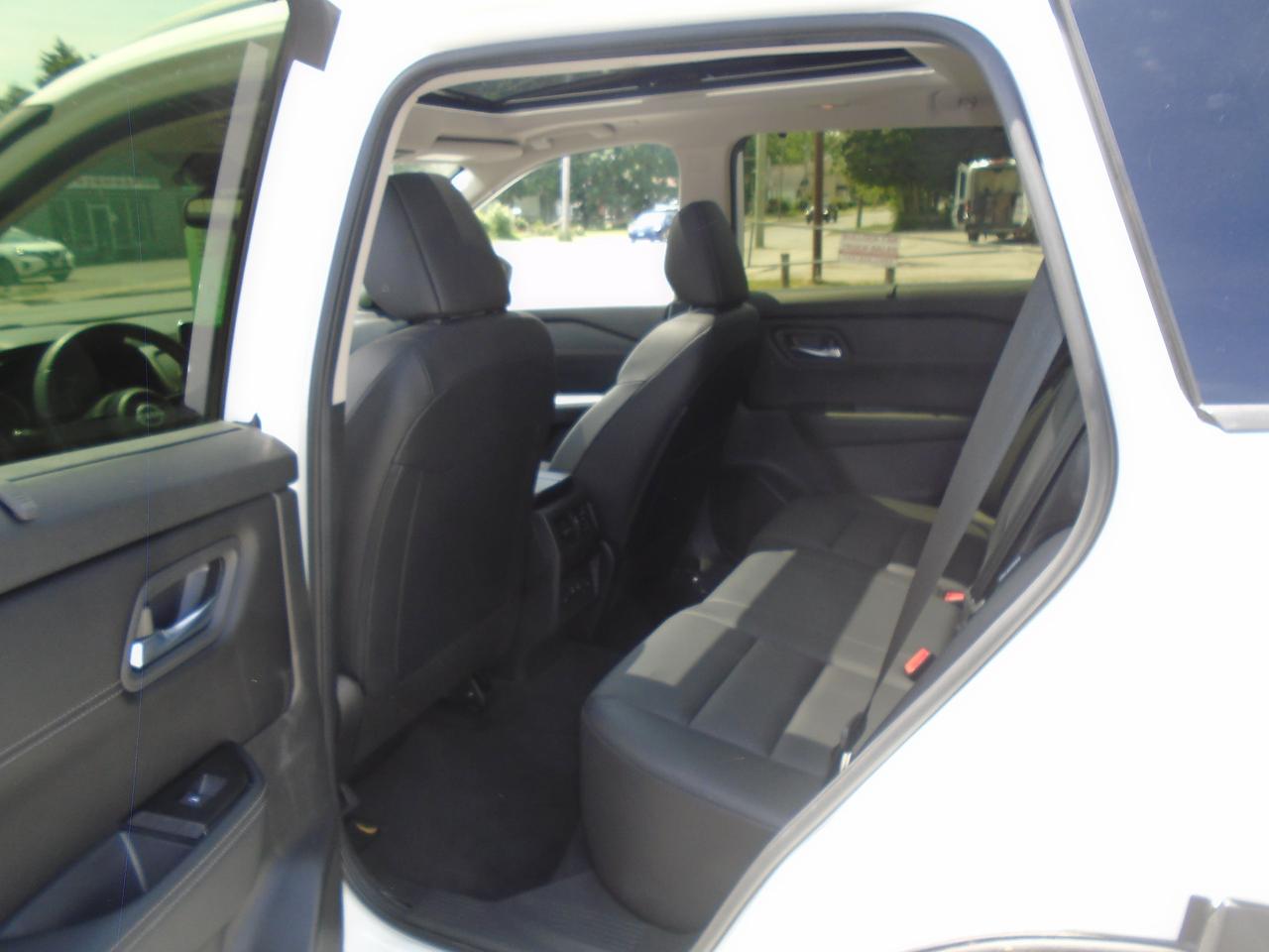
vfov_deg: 53.1
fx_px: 953
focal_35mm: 26
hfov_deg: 67.3
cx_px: 634
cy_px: 476
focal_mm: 4.6
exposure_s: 1/125
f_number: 3.2
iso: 100
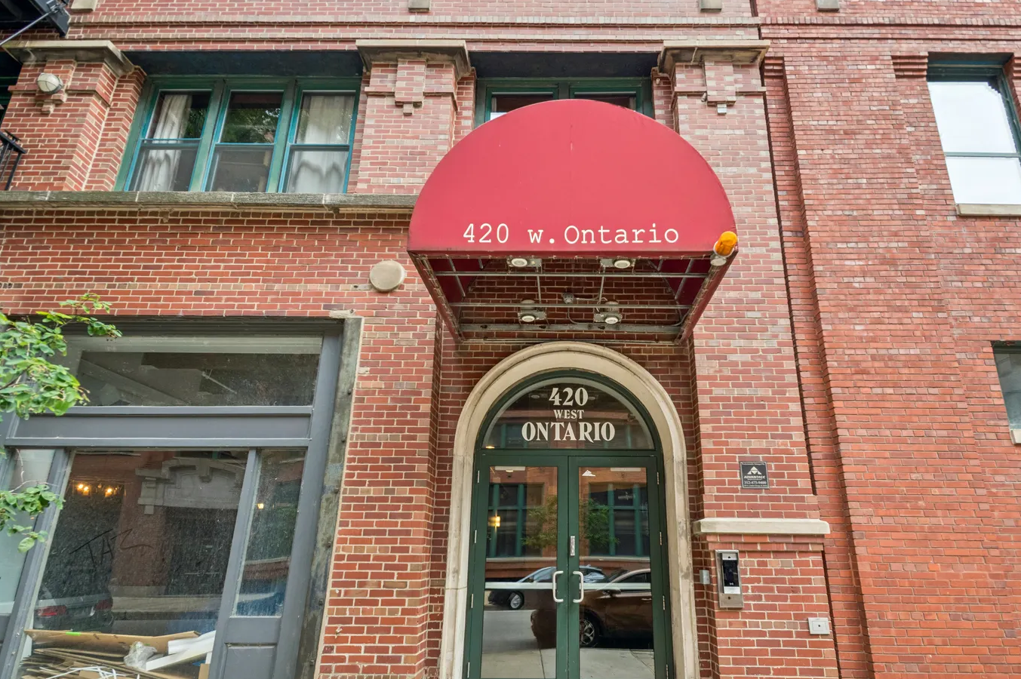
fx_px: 510
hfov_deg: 89.8
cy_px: 379
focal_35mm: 18
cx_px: 558
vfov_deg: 67.1
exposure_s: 1/60
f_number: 8
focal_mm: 10
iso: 400
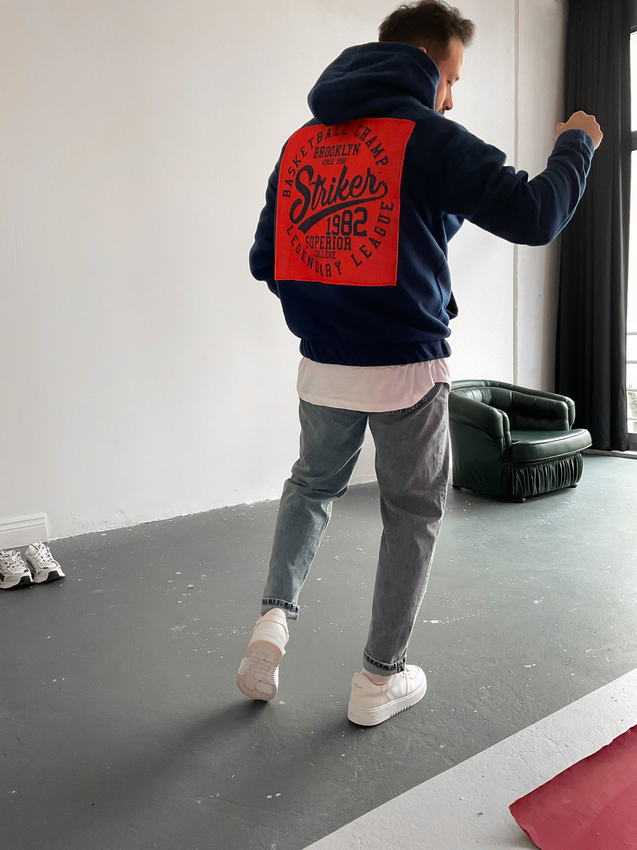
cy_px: 425
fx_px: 712
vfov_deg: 61.7
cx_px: 318
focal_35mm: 29
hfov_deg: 48.2
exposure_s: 1/60
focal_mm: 3
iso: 125
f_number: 1.8
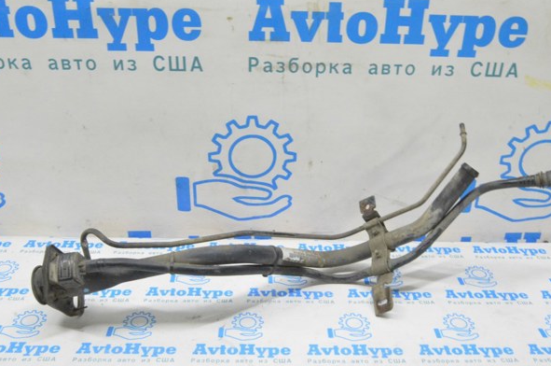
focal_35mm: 39
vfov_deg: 34.1
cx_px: 286
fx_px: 596
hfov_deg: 49.6
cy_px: 192
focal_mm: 24
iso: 6400
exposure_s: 1/15
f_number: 20
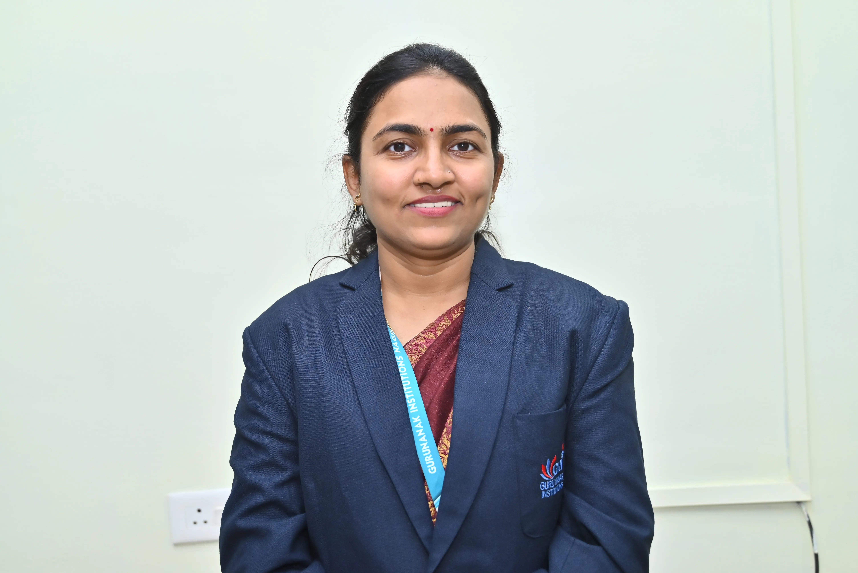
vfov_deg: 31.9
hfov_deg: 46.4
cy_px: 286
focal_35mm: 42
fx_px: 1001
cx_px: 429
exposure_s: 1/100
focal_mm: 42
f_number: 4.5
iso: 320
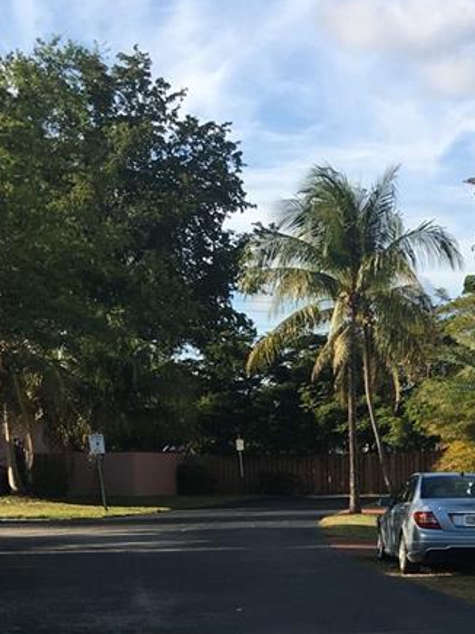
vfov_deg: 22.8
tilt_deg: -7.0
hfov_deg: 18.0
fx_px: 1464
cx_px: 458
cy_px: 727
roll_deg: +0.9
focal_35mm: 80
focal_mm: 4.15
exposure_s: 1/657
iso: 25
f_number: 2.2
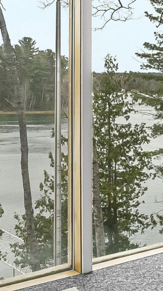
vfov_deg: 32.1
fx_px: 497
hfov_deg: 17.1
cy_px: 83
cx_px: 231
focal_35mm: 65
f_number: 11
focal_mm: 14.6
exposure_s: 1/100
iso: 1600
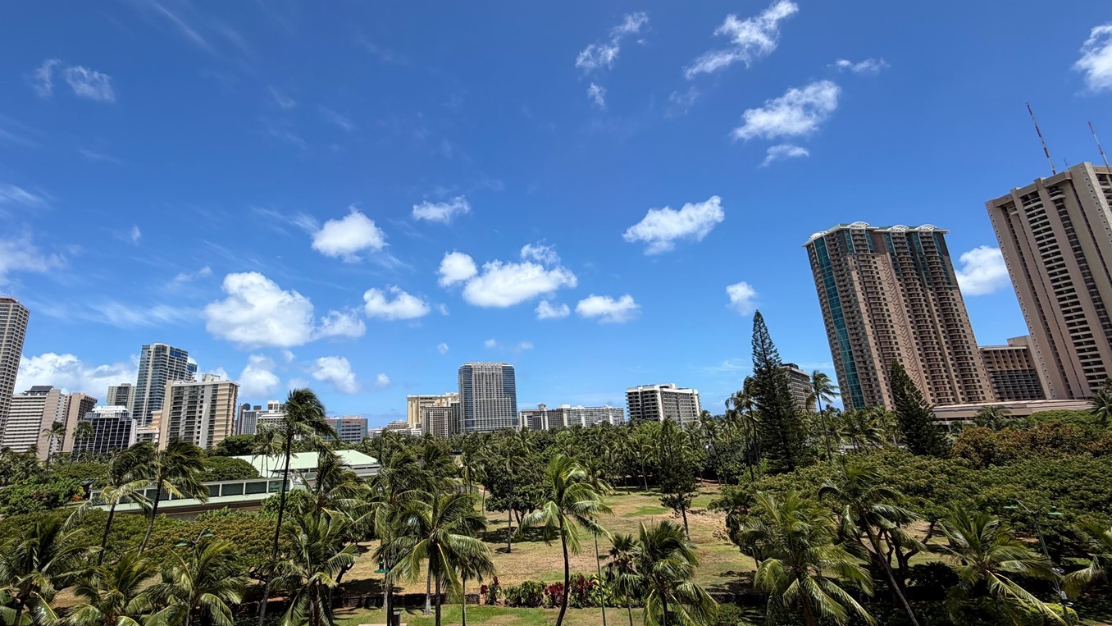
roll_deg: +2.8
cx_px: 491
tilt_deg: +16.6
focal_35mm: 18
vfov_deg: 60.9
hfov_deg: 92.3
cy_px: 278
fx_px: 531
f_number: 2.2
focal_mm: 2.22
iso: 20
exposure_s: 1/799
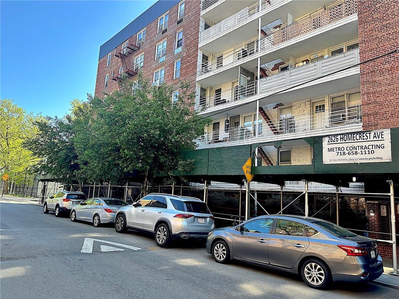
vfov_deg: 56.8
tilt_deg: +9.4
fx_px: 277
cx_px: 200
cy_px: 150
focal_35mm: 24
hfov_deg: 71.6
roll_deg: -3.4
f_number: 1.78
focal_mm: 6.86
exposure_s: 1/561
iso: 80
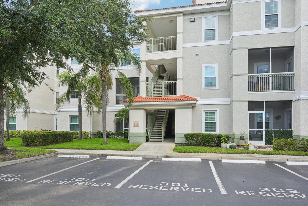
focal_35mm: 24
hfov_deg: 73.7
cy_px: 100
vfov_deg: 53.1
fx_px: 205
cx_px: 152
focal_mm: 23
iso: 400
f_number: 8
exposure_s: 1/350
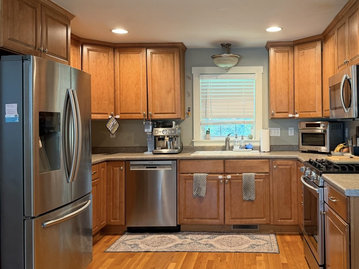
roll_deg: -1.4
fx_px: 332
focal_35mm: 32
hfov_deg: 55.8
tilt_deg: -0.5
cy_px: 121
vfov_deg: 44.1
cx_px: 234
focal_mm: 6.76
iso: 400
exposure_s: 1/60
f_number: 1.78
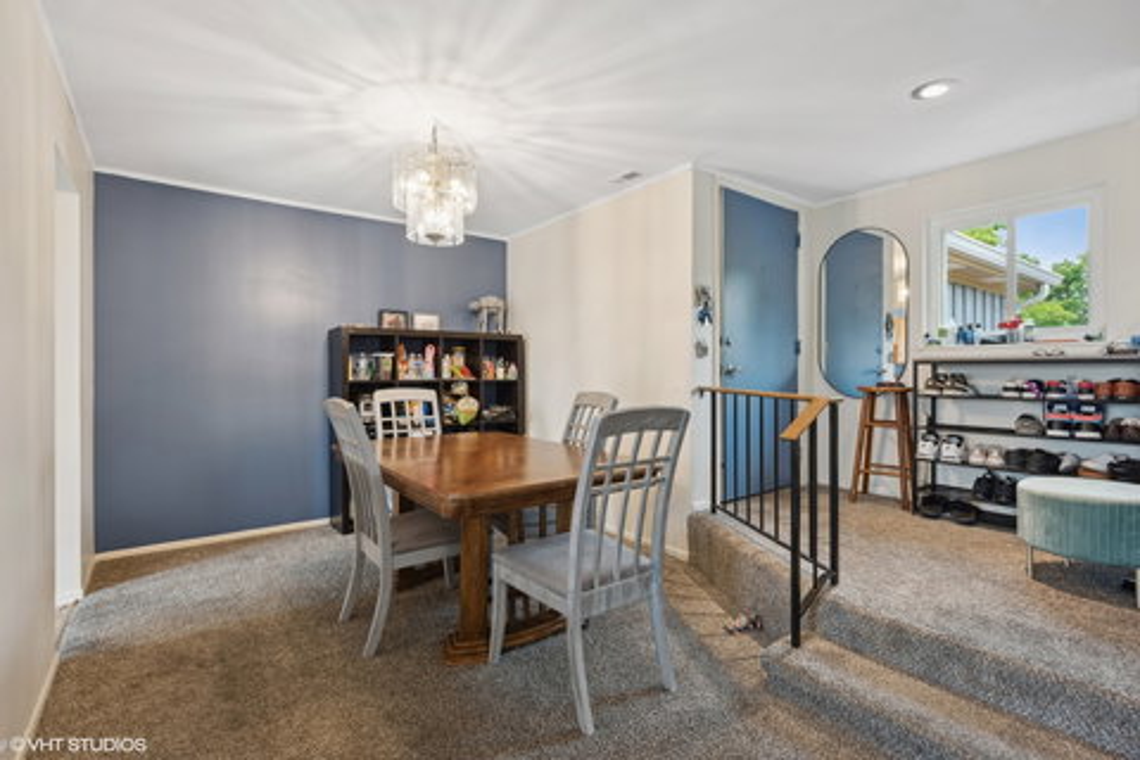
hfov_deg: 93.3
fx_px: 538
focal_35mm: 17
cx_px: 570
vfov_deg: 70.4
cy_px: 380
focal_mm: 17
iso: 400
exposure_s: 1/4
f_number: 8
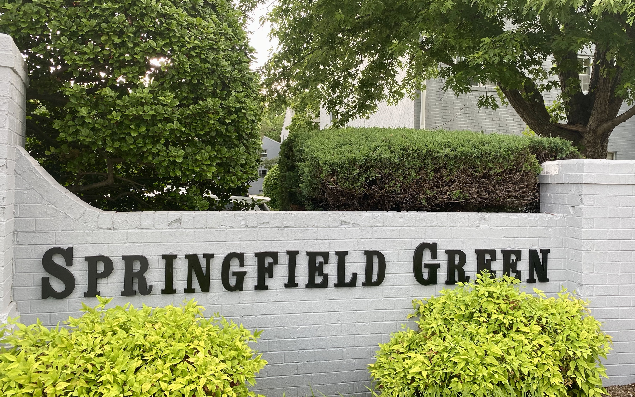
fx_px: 536
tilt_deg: -0.5
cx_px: 342
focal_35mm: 31
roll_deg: -1.1
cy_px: 177
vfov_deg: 40.5
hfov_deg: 61.2
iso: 40
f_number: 1.8
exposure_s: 1/121
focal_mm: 4.25
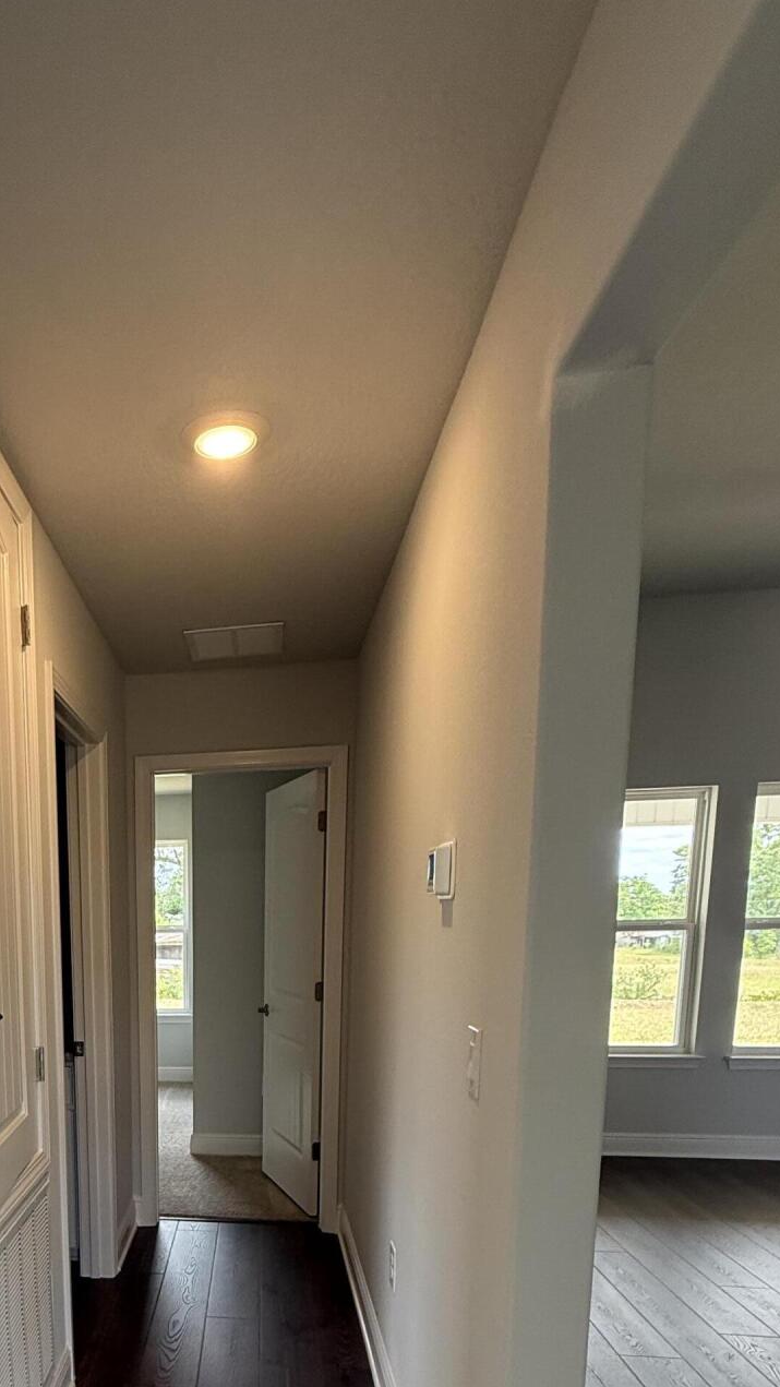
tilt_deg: -7.3
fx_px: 882
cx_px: 101
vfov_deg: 70.4
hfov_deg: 44.1
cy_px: 1065
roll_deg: +0.9
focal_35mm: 24
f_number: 2.2
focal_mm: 2.22
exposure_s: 1/99
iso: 125
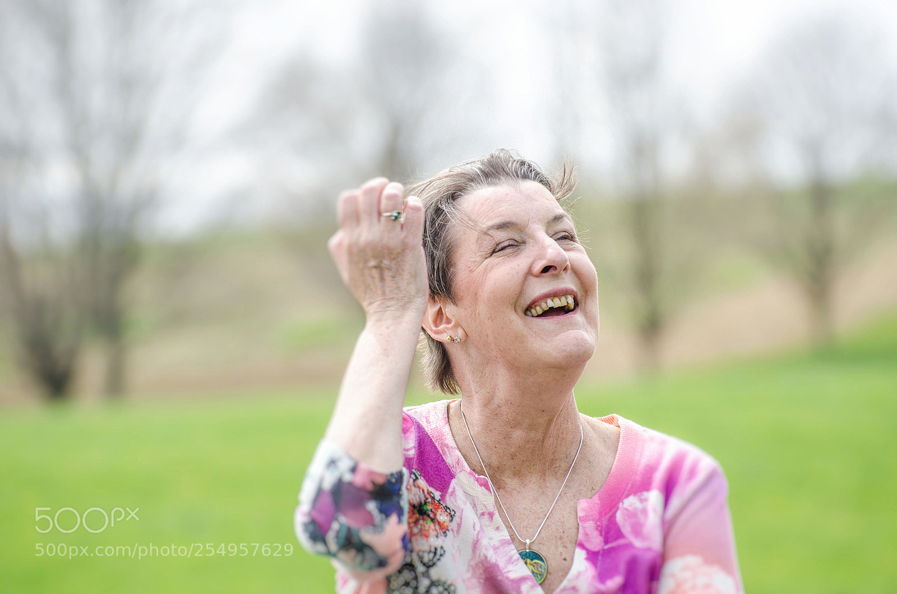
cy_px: 297
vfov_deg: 5.5
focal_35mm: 248
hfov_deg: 8.3
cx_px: 448
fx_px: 6153
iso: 125
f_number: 5
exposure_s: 1/500
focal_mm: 165
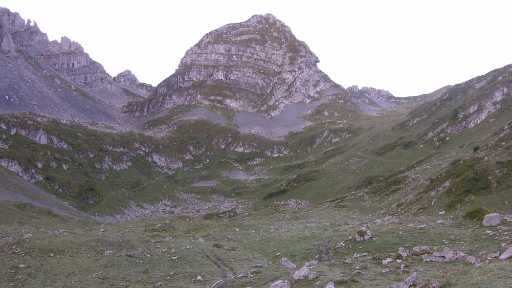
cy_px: 192
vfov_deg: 30.2
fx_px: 529
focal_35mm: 39
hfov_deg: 51.6
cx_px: 258
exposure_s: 1/52.4
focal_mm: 8.9
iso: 50
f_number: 3.2
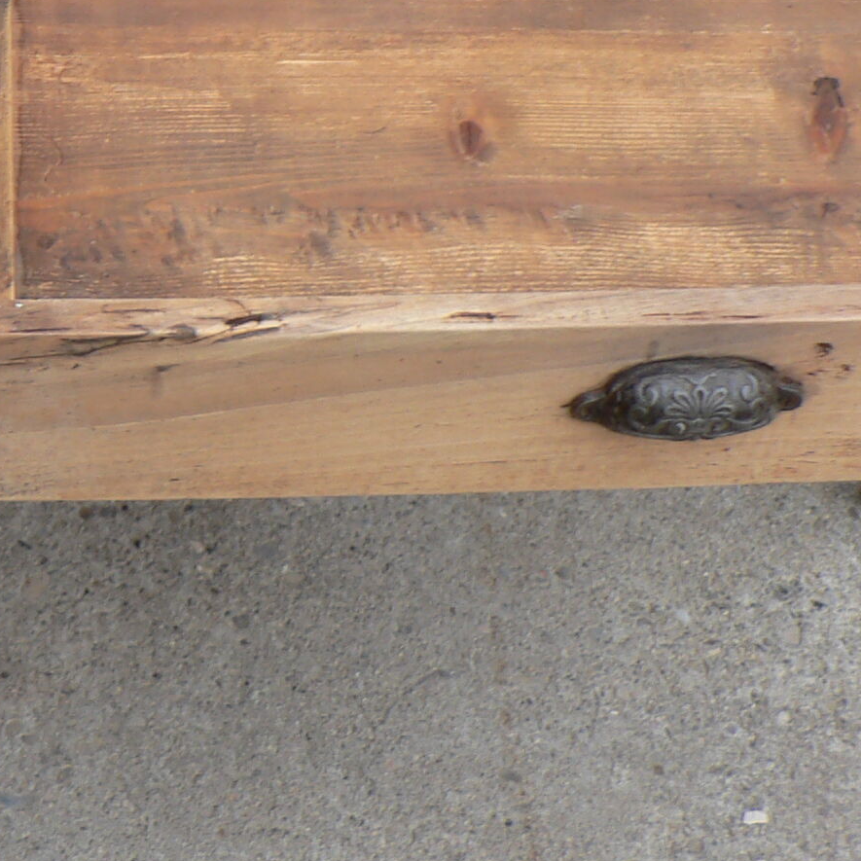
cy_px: -45
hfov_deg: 18.4
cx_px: -11
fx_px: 2589
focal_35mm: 92
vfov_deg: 18.3
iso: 80
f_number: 2.8
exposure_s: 1/30
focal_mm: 6
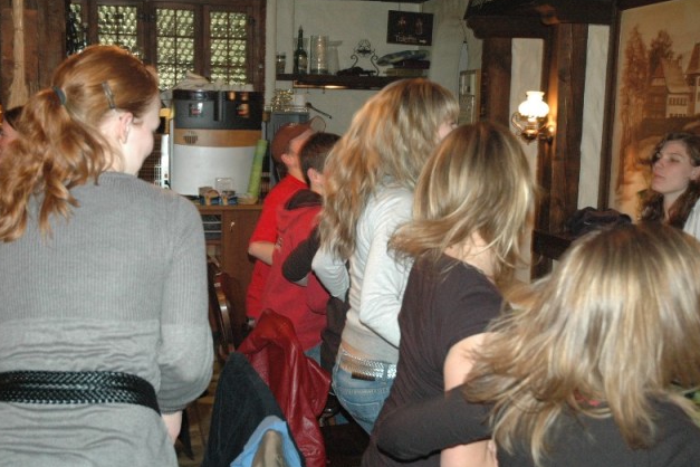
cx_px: 352
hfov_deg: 38.2
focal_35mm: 52
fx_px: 1011
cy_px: 234
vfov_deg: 26.0
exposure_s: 1/60
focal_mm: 34
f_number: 5
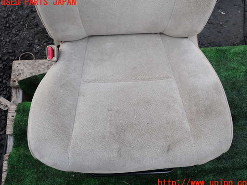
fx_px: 221
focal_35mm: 31
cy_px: 93
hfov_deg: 58.4
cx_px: 126
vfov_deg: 45.4
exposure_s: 1/250
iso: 100
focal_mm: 5.4
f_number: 3.2
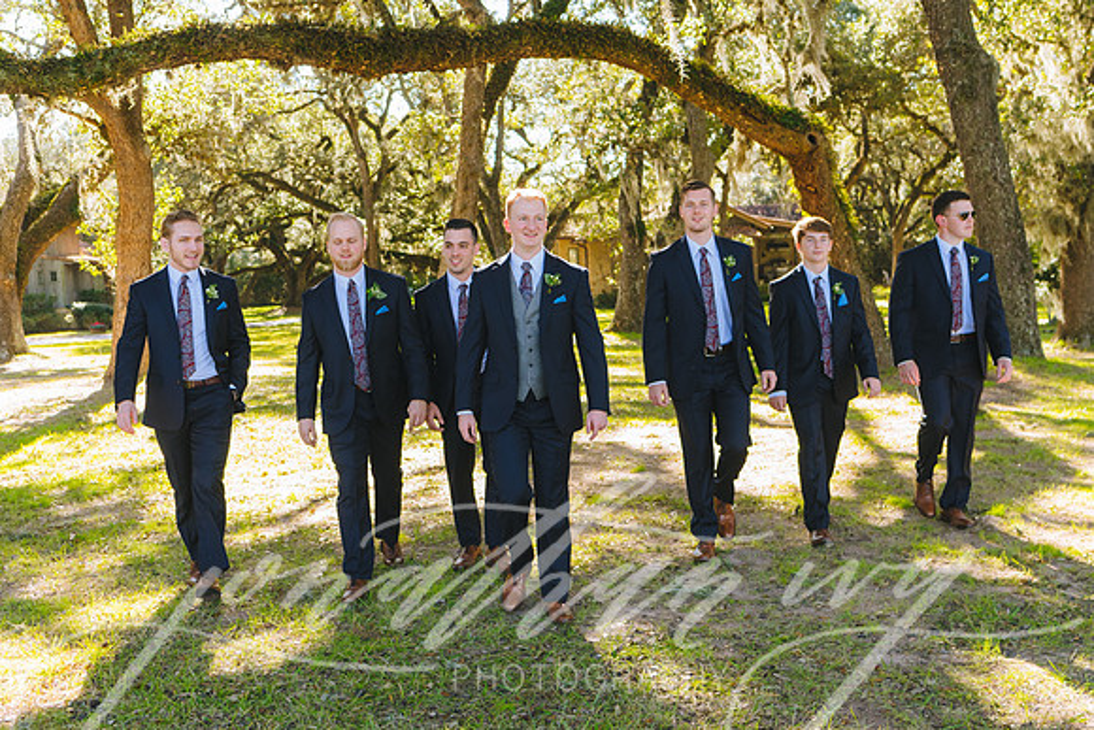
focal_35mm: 39
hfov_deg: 49.0
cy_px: 405
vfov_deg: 33.8
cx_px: 529
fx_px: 1199
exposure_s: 1/320
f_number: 4
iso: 400
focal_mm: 35
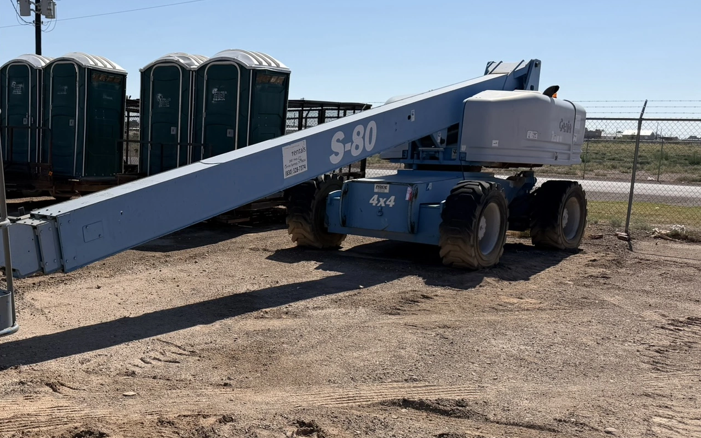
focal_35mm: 40
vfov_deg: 31.9
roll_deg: -1.3
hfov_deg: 47.5
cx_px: 178
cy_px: 262
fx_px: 764
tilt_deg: -8.8
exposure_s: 1/8130
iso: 80
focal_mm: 6.76
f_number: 1.78
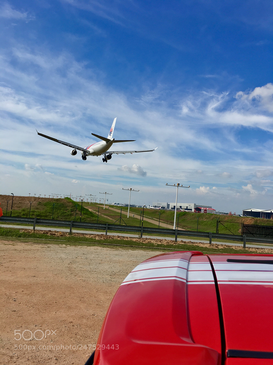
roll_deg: -7.4
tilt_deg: +3.2
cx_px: 136
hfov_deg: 48.2
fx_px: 305
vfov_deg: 61.7
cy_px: 182
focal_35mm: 29
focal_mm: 4.15
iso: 25
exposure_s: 1/1832
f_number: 2.2
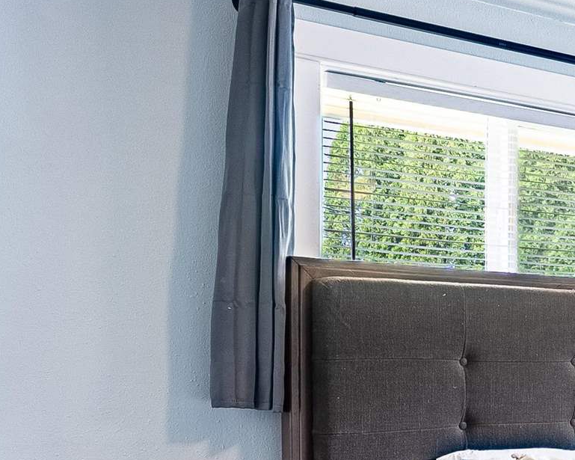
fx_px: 1021
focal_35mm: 60
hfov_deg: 24.6
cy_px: 399
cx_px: 855
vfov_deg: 24.8
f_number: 8
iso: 400
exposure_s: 1/200
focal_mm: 16
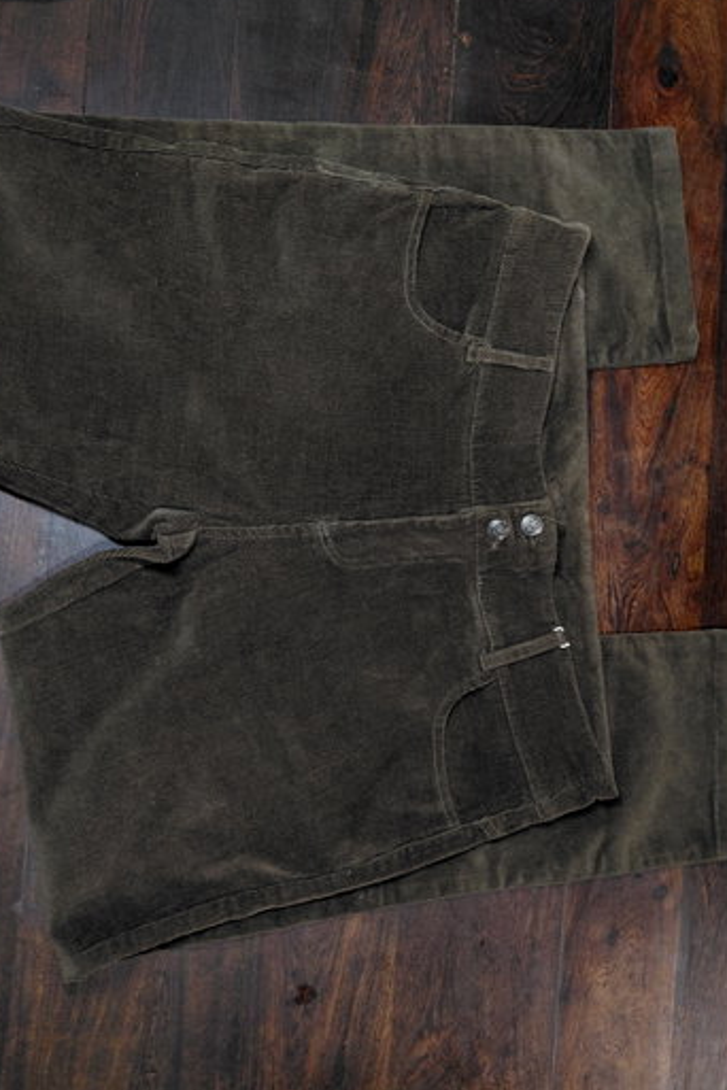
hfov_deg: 47.9
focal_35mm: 27
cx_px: 359
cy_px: 534
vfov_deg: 67.4
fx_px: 818
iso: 80
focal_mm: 4.69
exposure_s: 1/8
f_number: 1.8
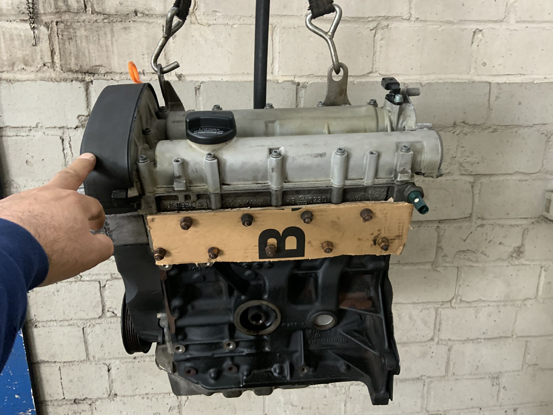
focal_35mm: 26
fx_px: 415
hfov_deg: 67.3
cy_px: 208
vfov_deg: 53.1
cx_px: 276
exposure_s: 1/60
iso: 320
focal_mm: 4.25
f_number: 1.8
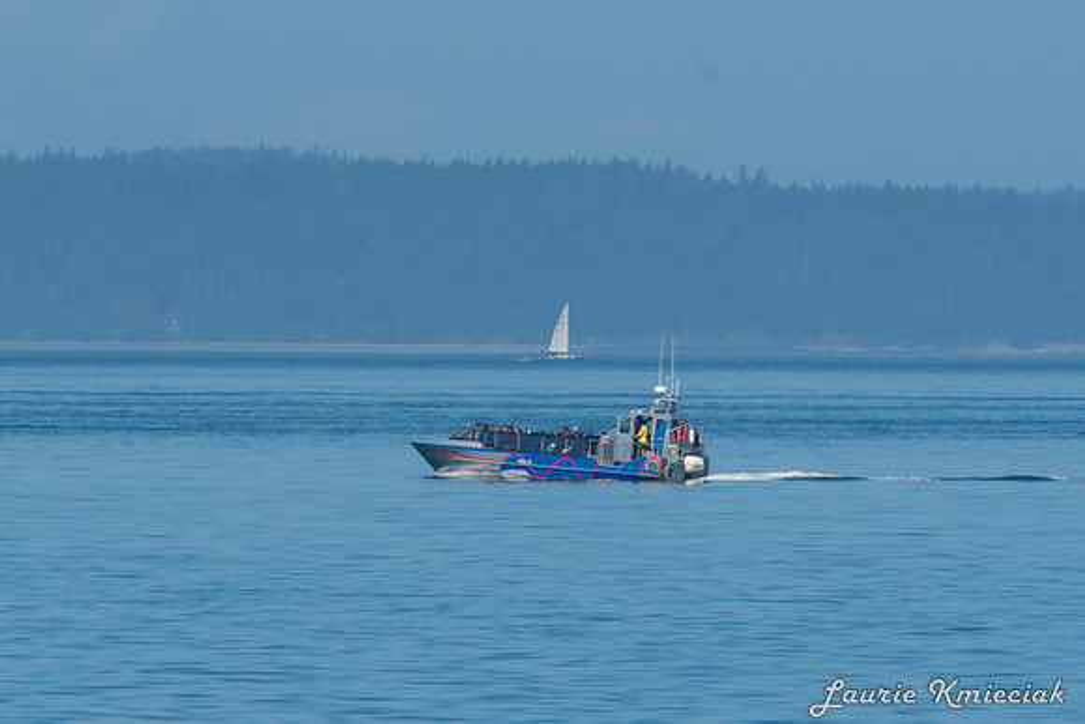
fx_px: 30774
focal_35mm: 1021
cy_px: 493
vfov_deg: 1.3
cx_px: 477
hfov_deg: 2.0
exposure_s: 1/2500
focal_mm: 500
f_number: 8
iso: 400
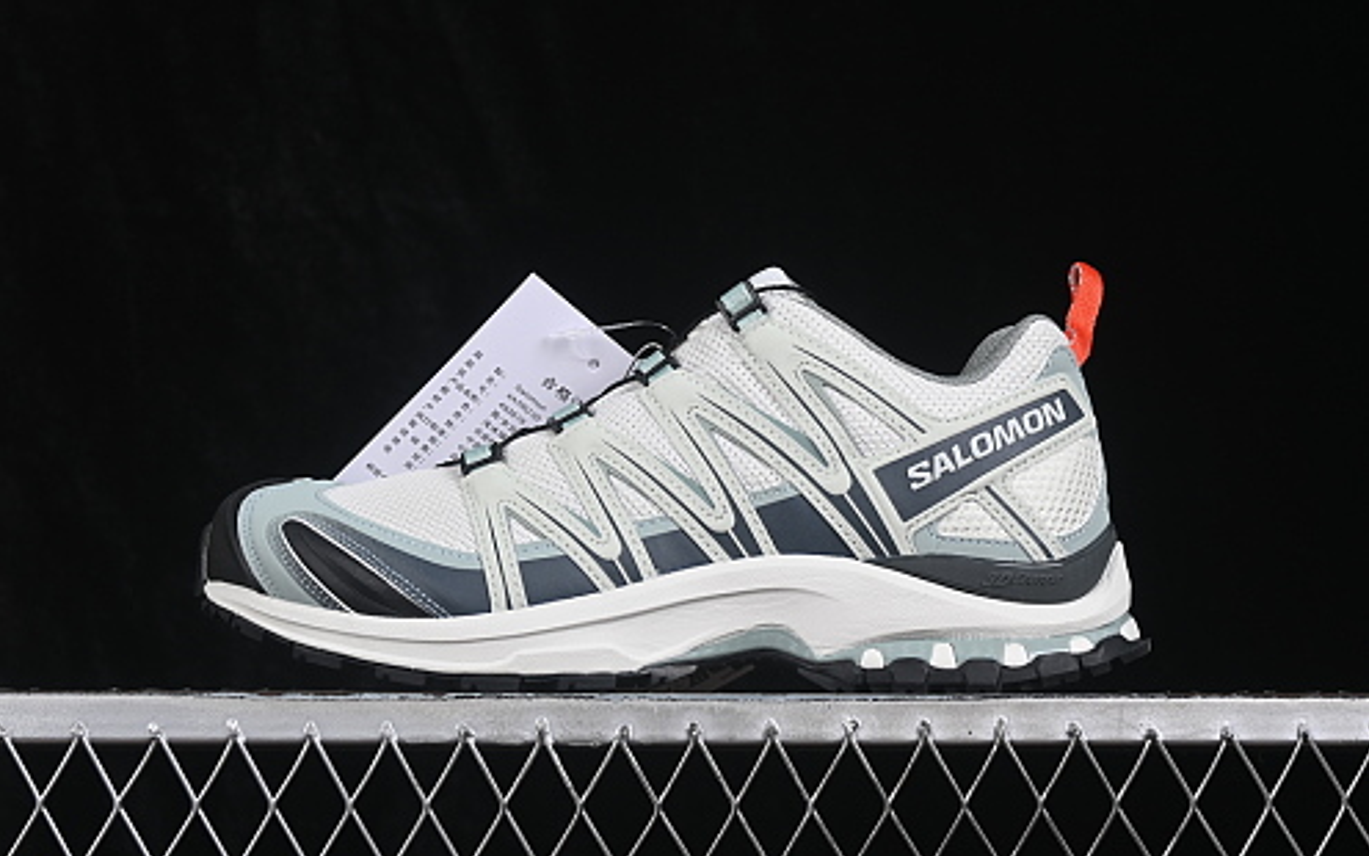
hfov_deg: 26.8
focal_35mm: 77
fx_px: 2873
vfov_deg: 16.9
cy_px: 407
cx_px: 684
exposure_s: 1/80
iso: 160
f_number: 8
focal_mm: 50
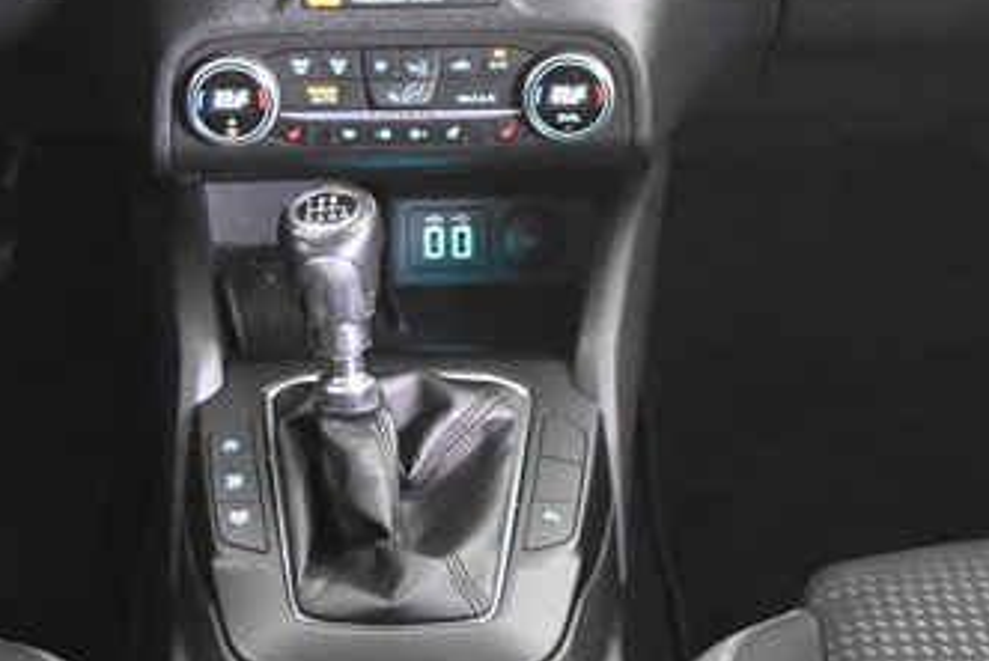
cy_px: 138
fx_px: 2160
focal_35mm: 79
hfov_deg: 25.8
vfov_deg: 17.3
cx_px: 423
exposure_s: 1/25
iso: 6400
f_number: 2.8
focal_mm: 17
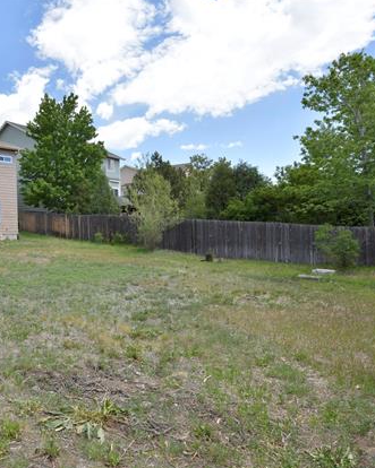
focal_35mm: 29
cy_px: 236
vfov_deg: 60.5
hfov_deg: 44.8
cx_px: 28
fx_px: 402
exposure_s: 1/250
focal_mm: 20
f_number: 11
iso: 400
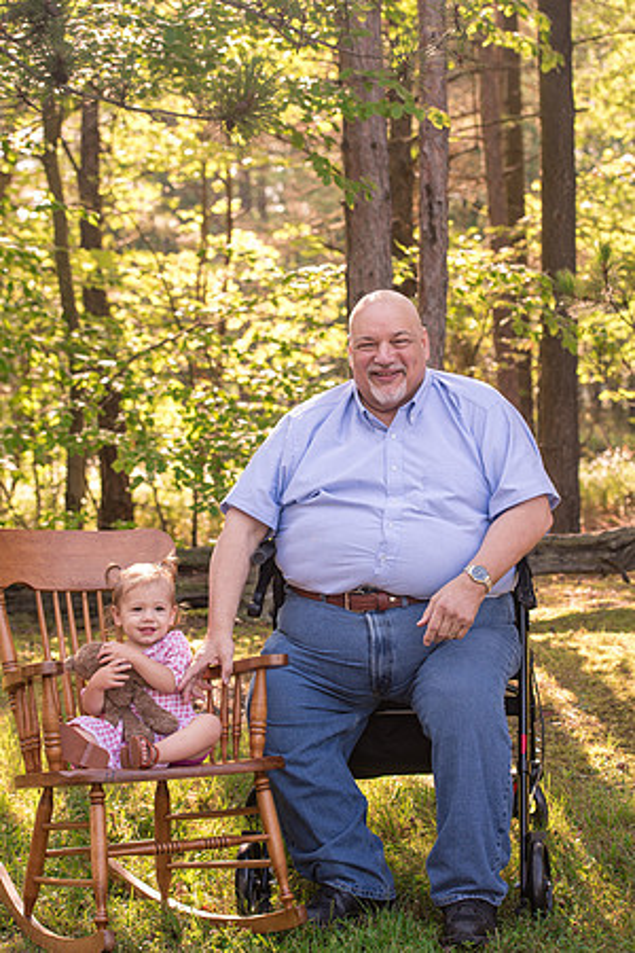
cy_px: 476
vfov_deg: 28.8
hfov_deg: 19.5
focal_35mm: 70
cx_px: 318
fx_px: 1852
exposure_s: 1/250
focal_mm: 70
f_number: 5
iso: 400
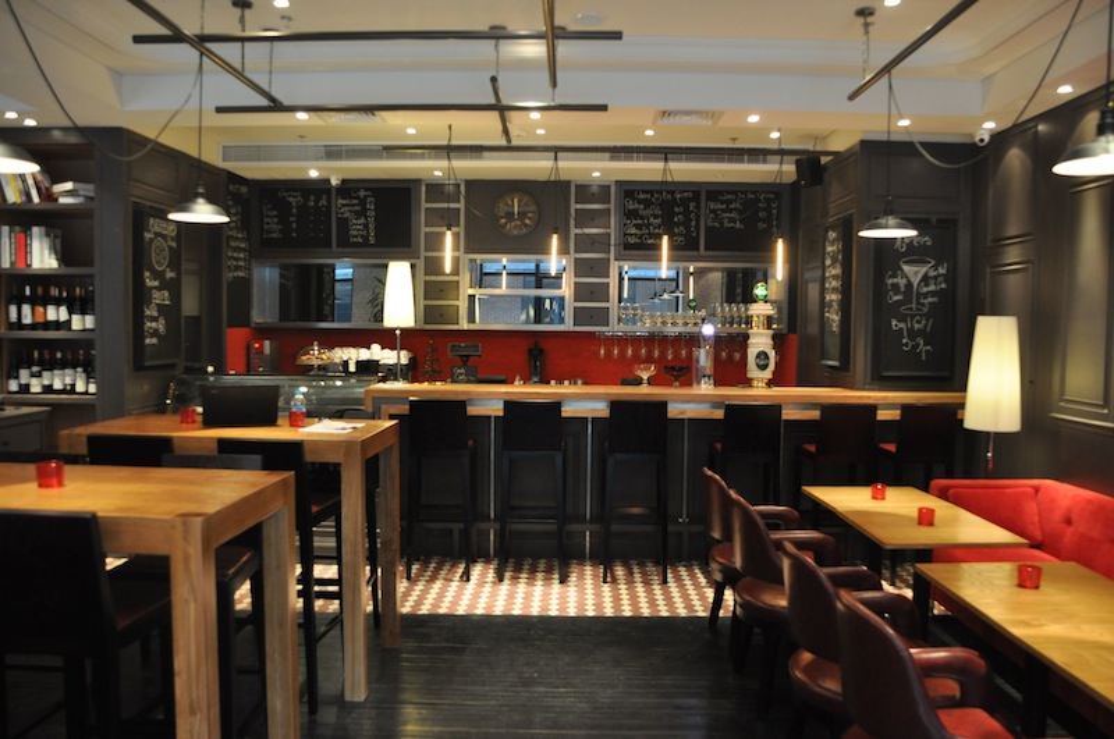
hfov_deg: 62.0
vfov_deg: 43.5
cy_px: 370
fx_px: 927
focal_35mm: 30
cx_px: 557
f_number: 3.5
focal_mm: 20
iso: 1000
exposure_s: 1/30
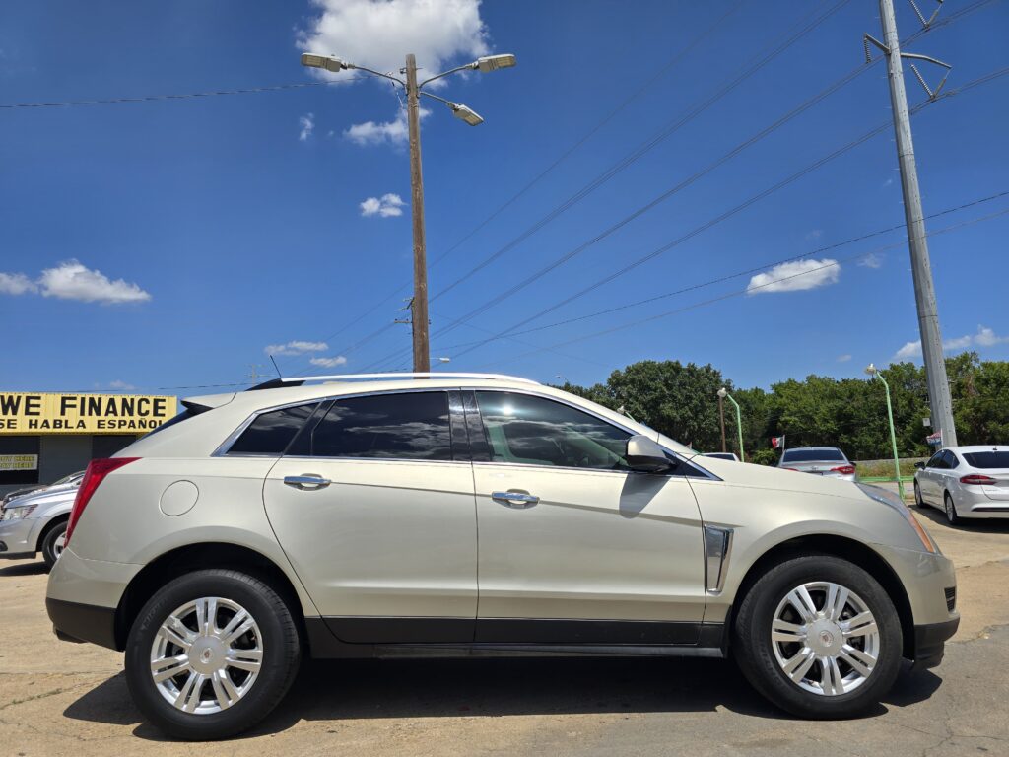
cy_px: 378
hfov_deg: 73.9
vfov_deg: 58.9
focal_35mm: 23
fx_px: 670
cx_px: 504
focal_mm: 6.3
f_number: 1.7
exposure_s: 1/1517
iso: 12
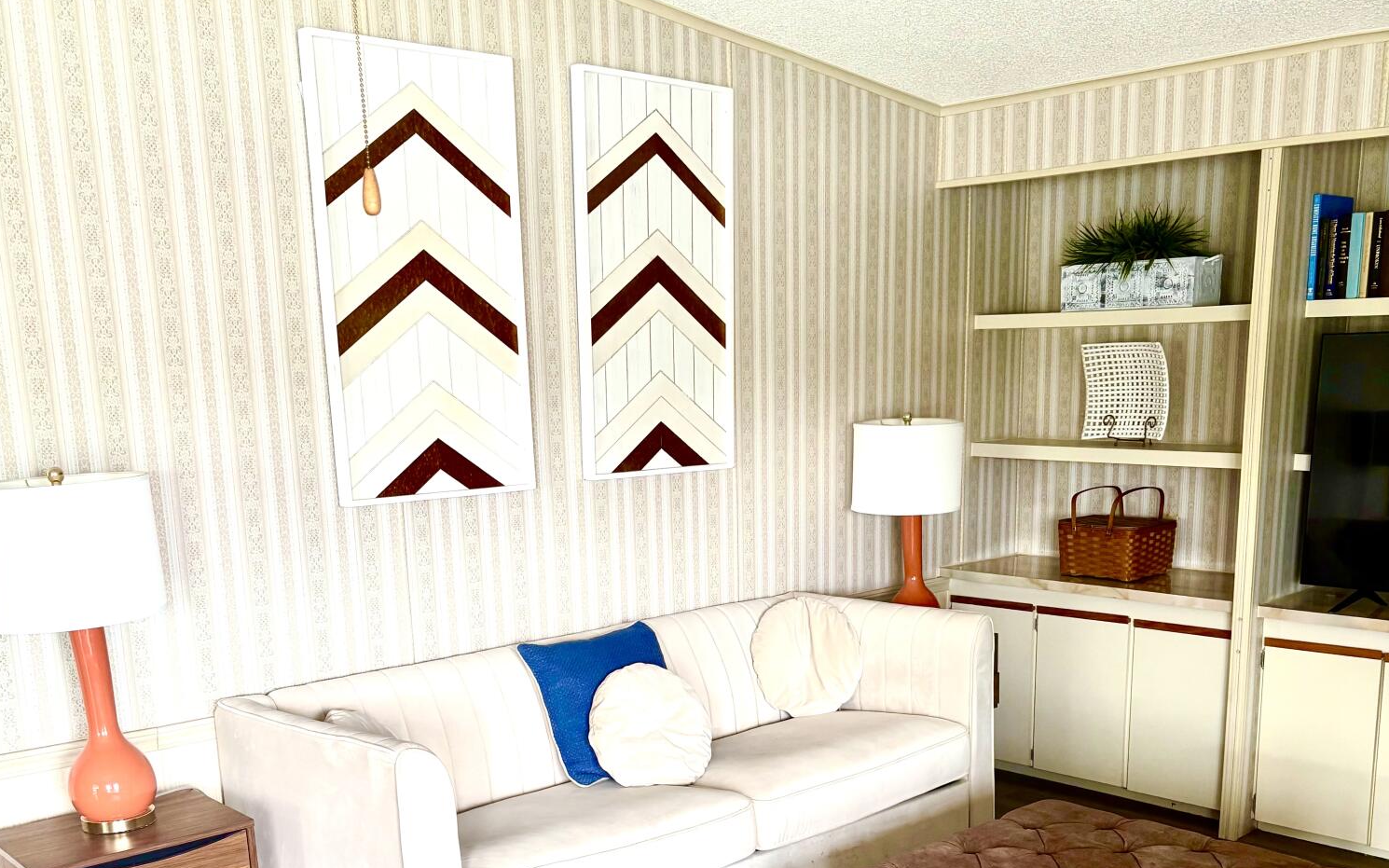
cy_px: 699
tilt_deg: -13.6
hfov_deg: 52.8
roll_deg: +0.8
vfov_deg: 33.4
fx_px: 1401
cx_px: 694
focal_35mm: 37
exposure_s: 1/68
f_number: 1.6
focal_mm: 5.96
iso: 125
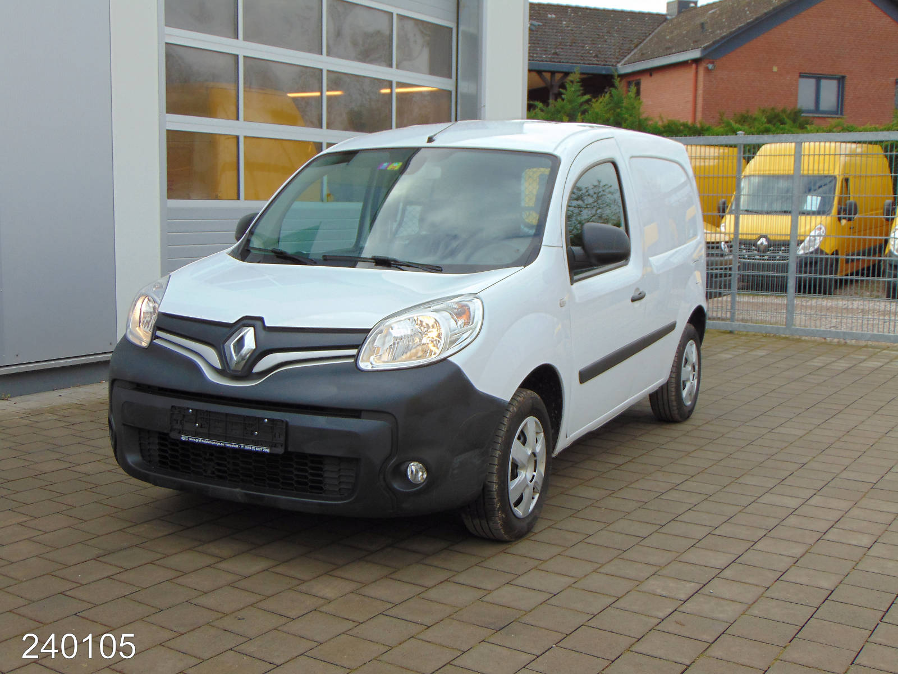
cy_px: 337
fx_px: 1090
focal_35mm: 42
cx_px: 449
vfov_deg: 34.3
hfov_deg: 44.8
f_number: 3.3
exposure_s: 1/200
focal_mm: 7.6
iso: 80
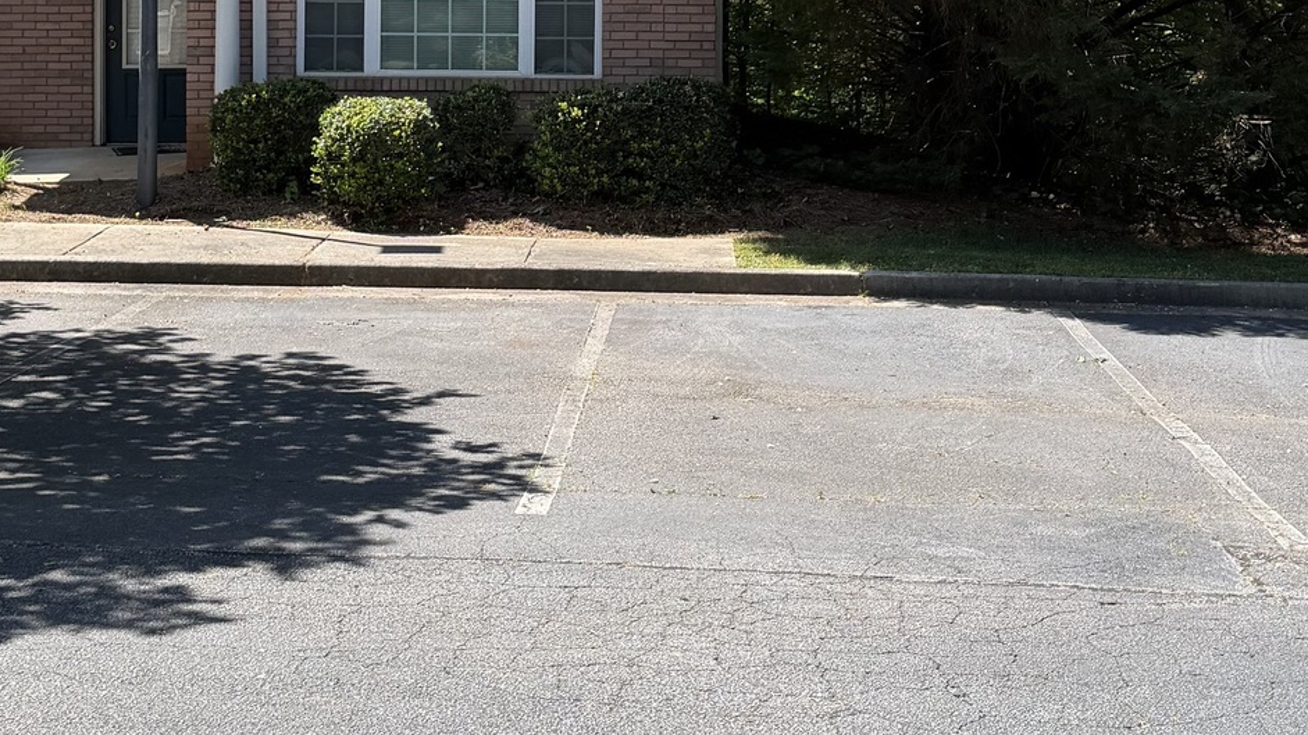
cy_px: 43
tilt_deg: -2.7
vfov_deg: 18.4
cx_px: 591
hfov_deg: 32.8
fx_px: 2219
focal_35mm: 64
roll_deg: +1.2
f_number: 1.78
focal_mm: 6.76
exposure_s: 1/2110
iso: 80
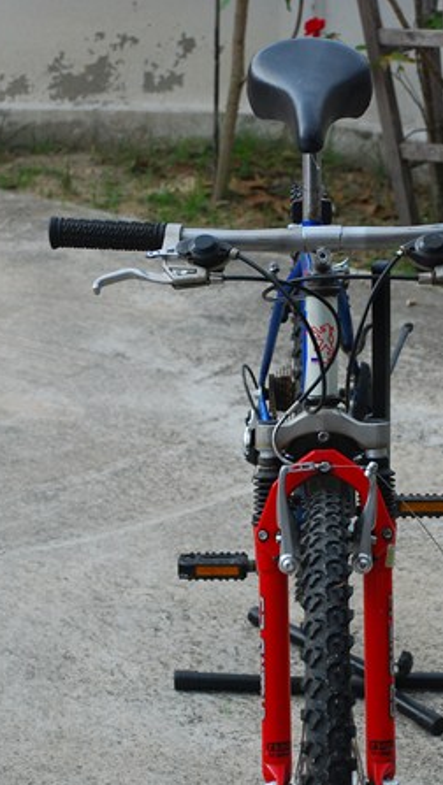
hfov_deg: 11.6
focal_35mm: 104
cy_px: 393
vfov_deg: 20.5
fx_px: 2168
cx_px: 343
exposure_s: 1/500
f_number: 5.6
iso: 320
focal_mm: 44
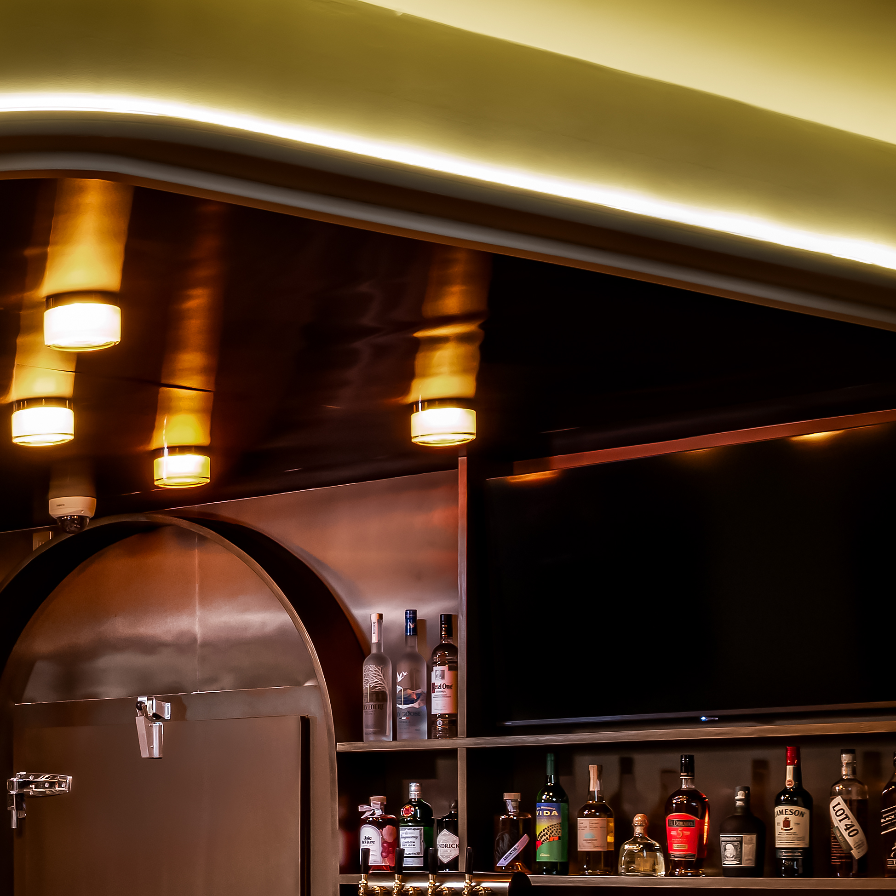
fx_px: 2489
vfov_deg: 19.2
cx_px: -629
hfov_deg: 17.3
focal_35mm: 85
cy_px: 1094
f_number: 11
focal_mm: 24
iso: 320
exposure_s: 4
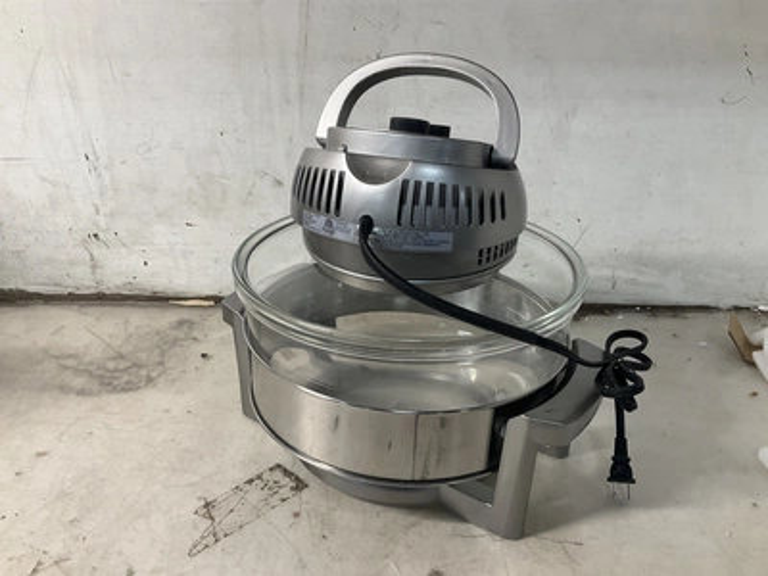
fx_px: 643
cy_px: 288
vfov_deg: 48.2
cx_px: 384
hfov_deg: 61.7
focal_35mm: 29
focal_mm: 3
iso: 64
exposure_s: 1/60
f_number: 1.8
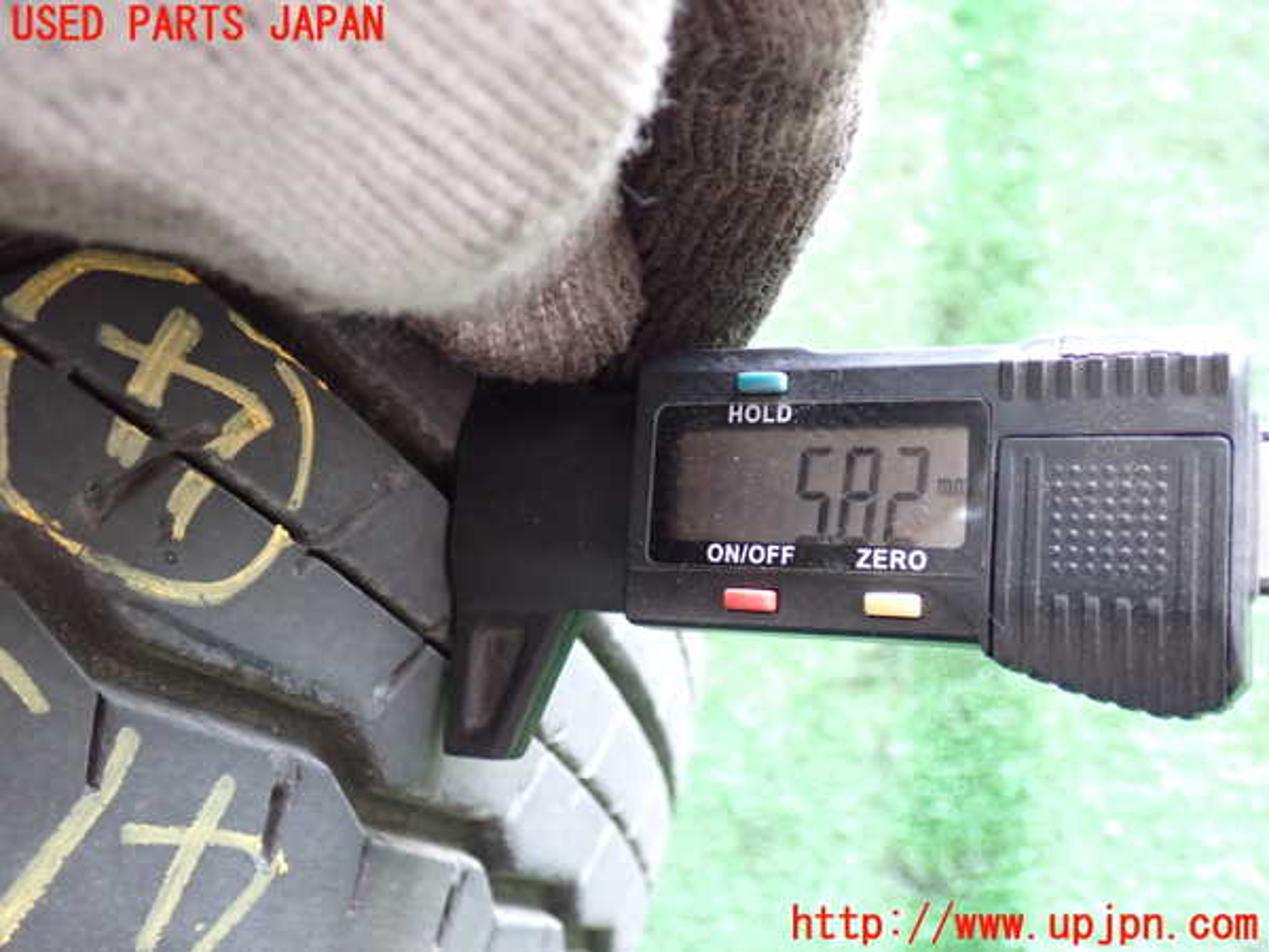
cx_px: 634
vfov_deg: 37.7
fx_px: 1393
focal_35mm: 38
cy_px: 476
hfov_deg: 49.0
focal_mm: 6.83
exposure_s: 1/40
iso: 640
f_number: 2.7
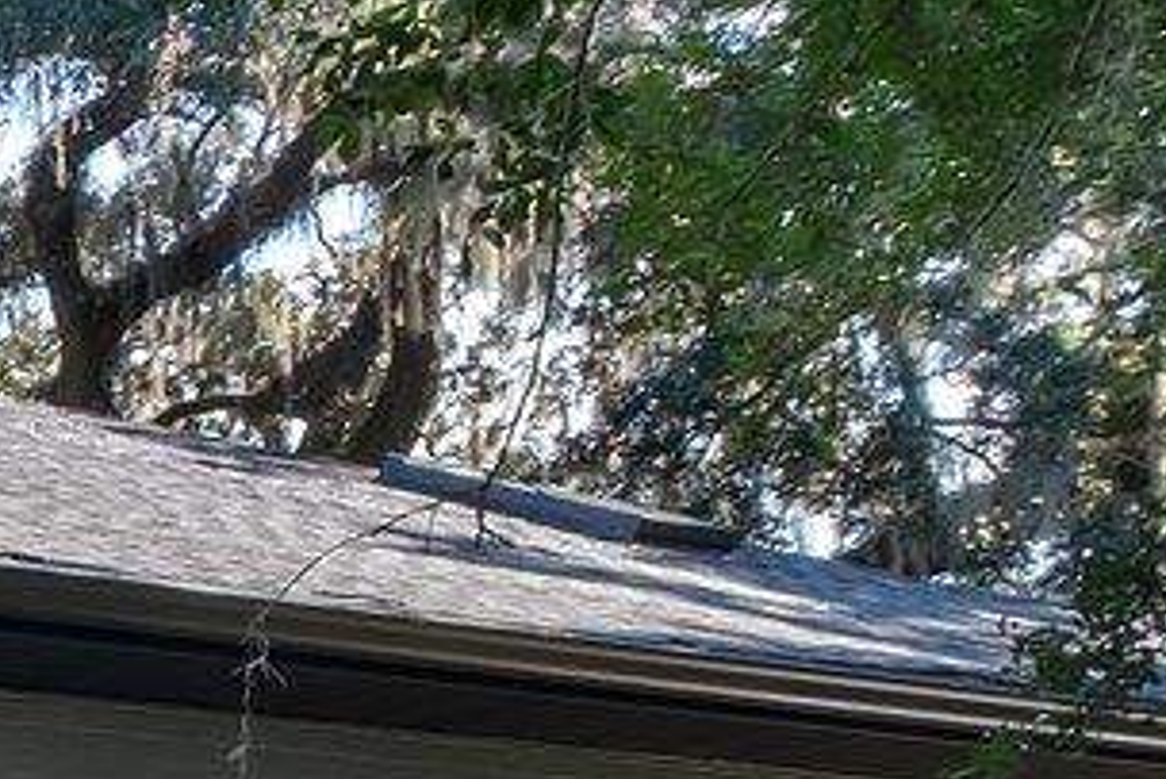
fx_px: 3273
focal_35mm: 101
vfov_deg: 12.2
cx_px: -1603
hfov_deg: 14.1
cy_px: 1499
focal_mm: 10
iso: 400
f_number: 8
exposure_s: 1/90
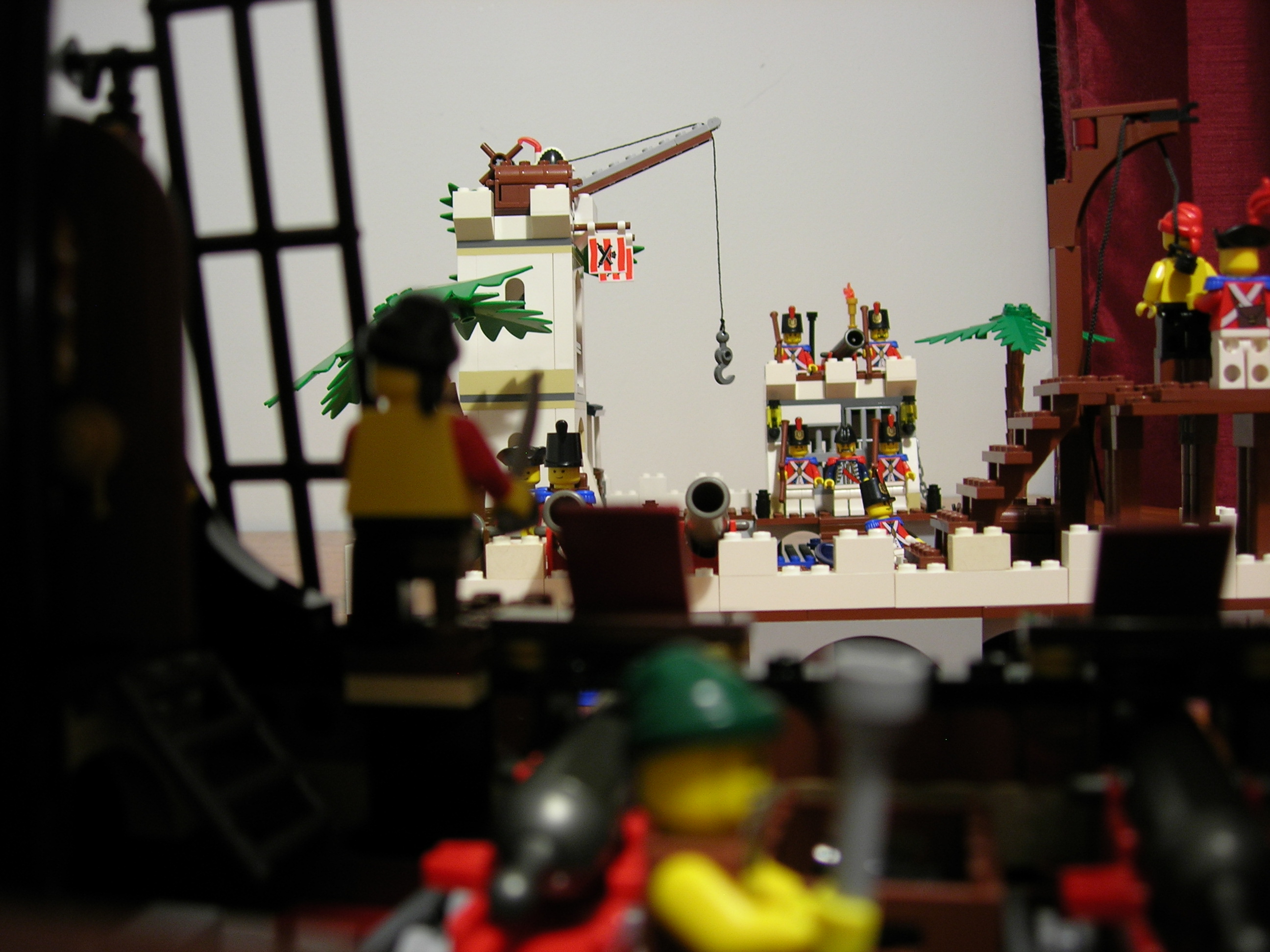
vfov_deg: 37.7
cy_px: 476
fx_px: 1394
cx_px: 635
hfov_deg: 49.0
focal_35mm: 38
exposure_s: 1/4.2
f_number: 2.8
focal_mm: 7.8
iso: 64
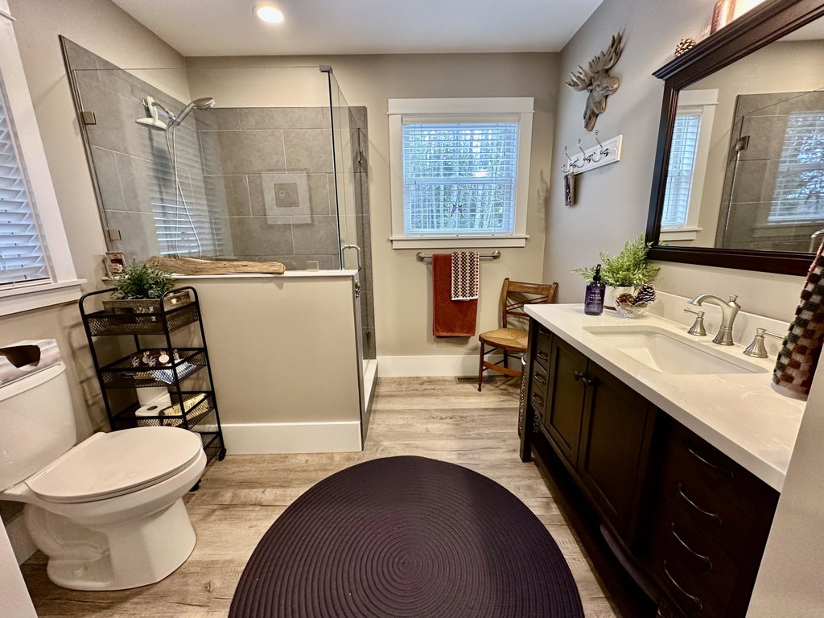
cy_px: 309
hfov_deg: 102.1
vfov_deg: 85.7
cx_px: 412
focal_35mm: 14
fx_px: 333
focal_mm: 2.22
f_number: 2.2
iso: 200
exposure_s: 1/60
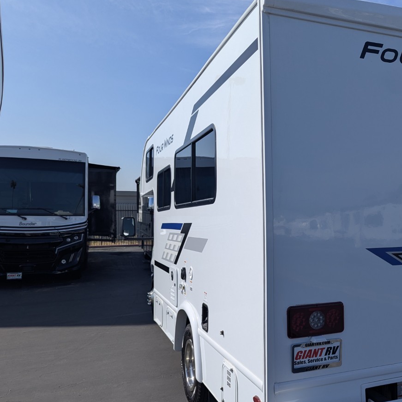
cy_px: 218
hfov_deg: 47.6
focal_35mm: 34
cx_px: 270
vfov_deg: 48.4
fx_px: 447
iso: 50
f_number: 1.85
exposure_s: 1/3774
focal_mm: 6.81
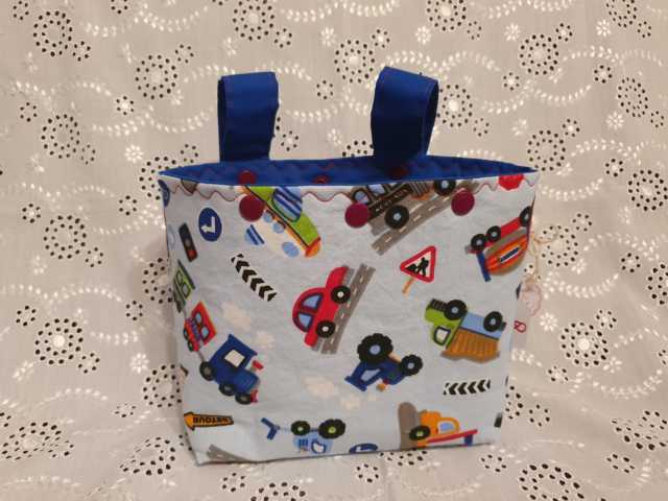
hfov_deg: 67.3
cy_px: 250
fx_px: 502
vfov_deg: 53.1
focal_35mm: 26
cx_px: 334
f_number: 1.5
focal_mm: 4.32
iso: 400
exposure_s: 1/50
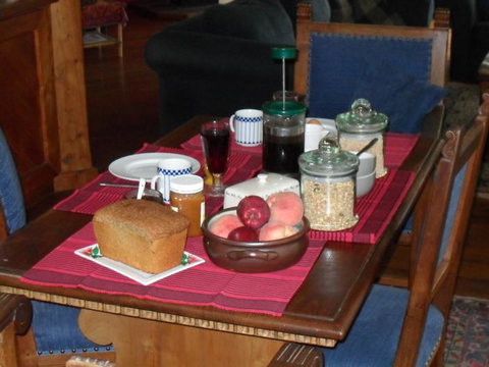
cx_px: 244
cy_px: 184
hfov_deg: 27.8
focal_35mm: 70
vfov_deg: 21.0
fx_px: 989
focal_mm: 12.3
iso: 320
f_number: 4
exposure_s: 1/60
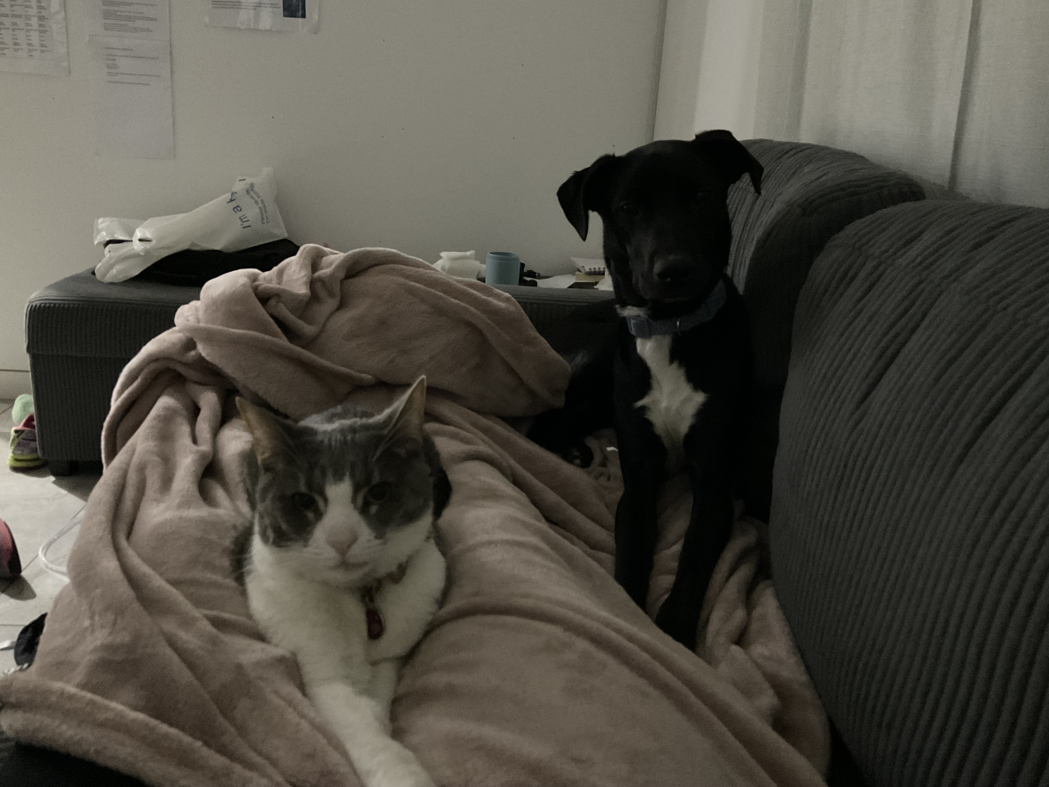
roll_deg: -3.4
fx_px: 879
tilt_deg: -18.2
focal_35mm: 29
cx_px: 524
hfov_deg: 61.7
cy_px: 394
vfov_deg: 48.2
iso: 640
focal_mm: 3
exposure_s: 1/15
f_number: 1.8
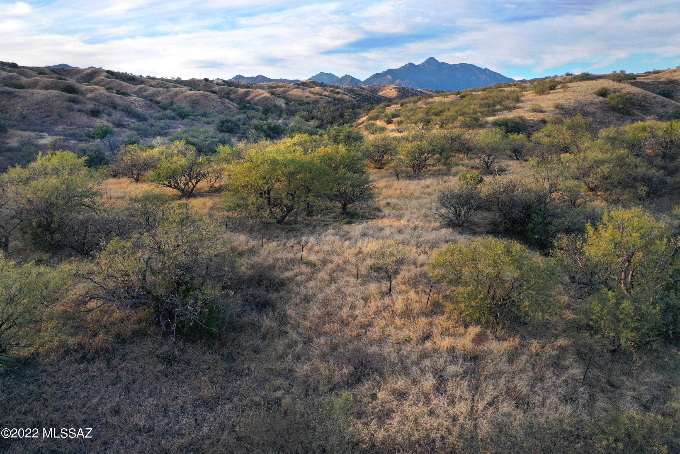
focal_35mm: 28
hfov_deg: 65.5
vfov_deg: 46.4
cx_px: 340
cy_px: 227
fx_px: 529
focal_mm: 10.26
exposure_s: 1/320
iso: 100
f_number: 4
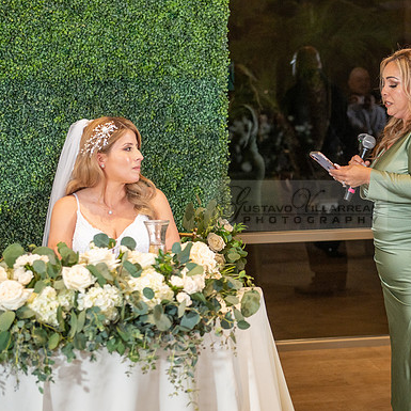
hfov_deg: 16.4
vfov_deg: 16.6
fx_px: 1410
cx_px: 349
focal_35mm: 105
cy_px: 216
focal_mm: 70
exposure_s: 1/160
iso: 800
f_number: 3.5
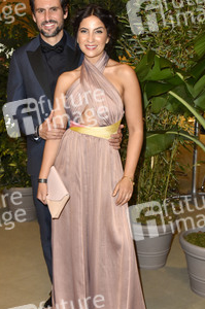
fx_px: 411
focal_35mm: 48
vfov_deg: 41.2
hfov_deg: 27.9
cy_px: 165
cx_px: 86
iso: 800
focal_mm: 36
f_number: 5.6
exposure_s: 1/80
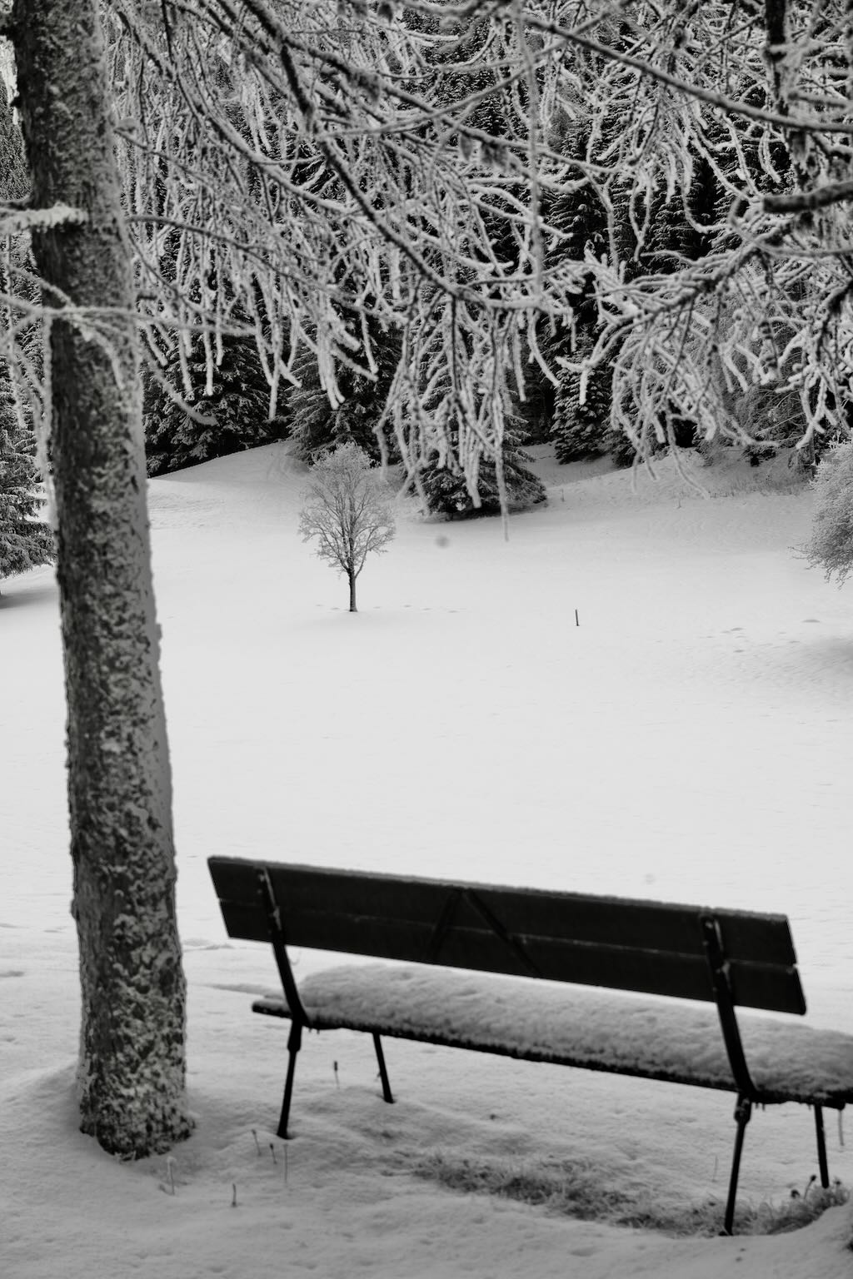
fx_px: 2665
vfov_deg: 27.0
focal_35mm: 75
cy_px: 640
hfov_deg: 18.2
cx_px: 426
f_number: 5
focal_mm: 50
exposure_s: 1/200
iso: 100
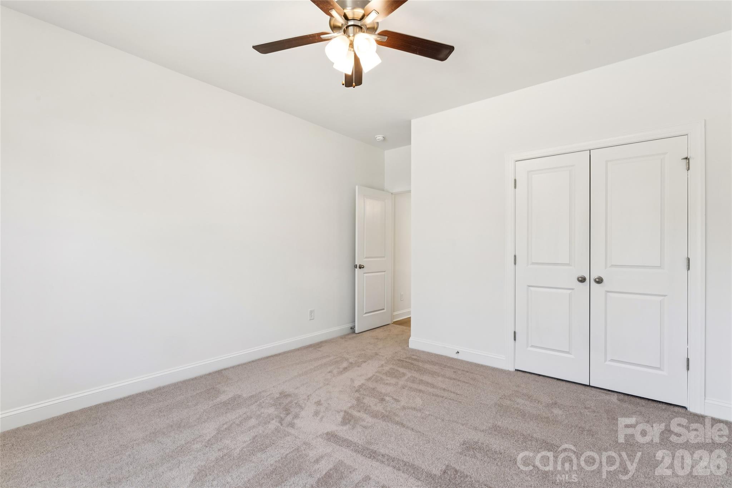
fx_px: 333
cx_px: 366
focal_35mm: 16
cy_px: 244
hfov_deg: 95.3
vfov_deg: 72.4
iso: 100
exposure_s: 1/6
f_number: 11
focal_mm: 16.4
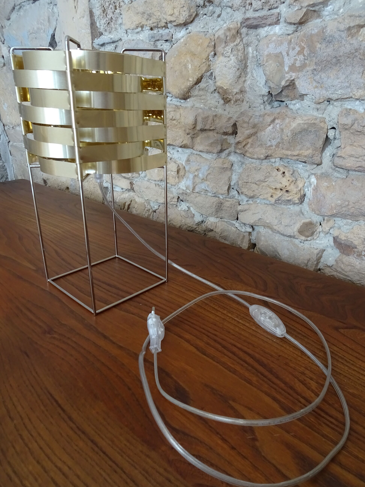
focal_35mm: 24
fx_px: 337
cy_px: 244
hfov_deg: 56.8
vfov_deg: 71.6
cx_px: 182
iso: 320
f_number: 3.5
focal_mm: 4.1
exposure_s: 1/30
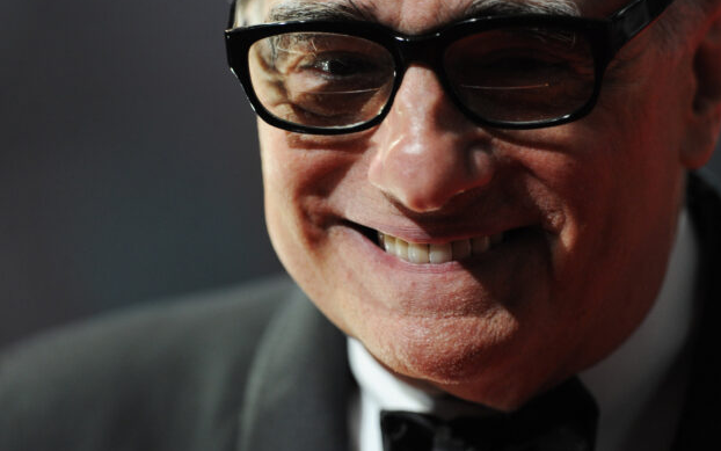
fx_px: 9886
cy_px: 197
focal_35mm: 503
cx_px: 380
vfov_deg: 2.6
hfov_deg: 4.2
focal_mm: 400
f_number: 2.8
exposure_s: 1/500
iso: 1600
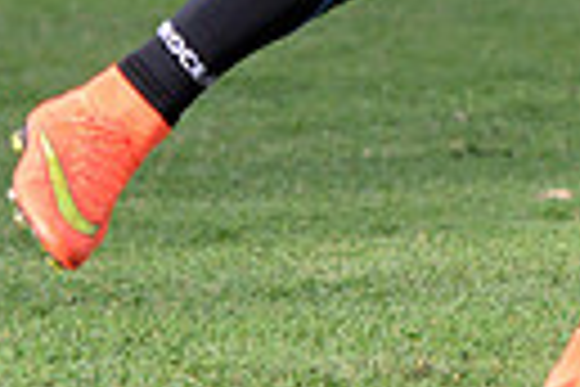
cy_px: -340
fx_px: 11212
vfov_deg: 2.0
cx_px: 949
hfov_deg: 3.0
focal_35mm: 696
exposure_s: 1/1250
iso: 800
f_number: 4
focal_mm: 155
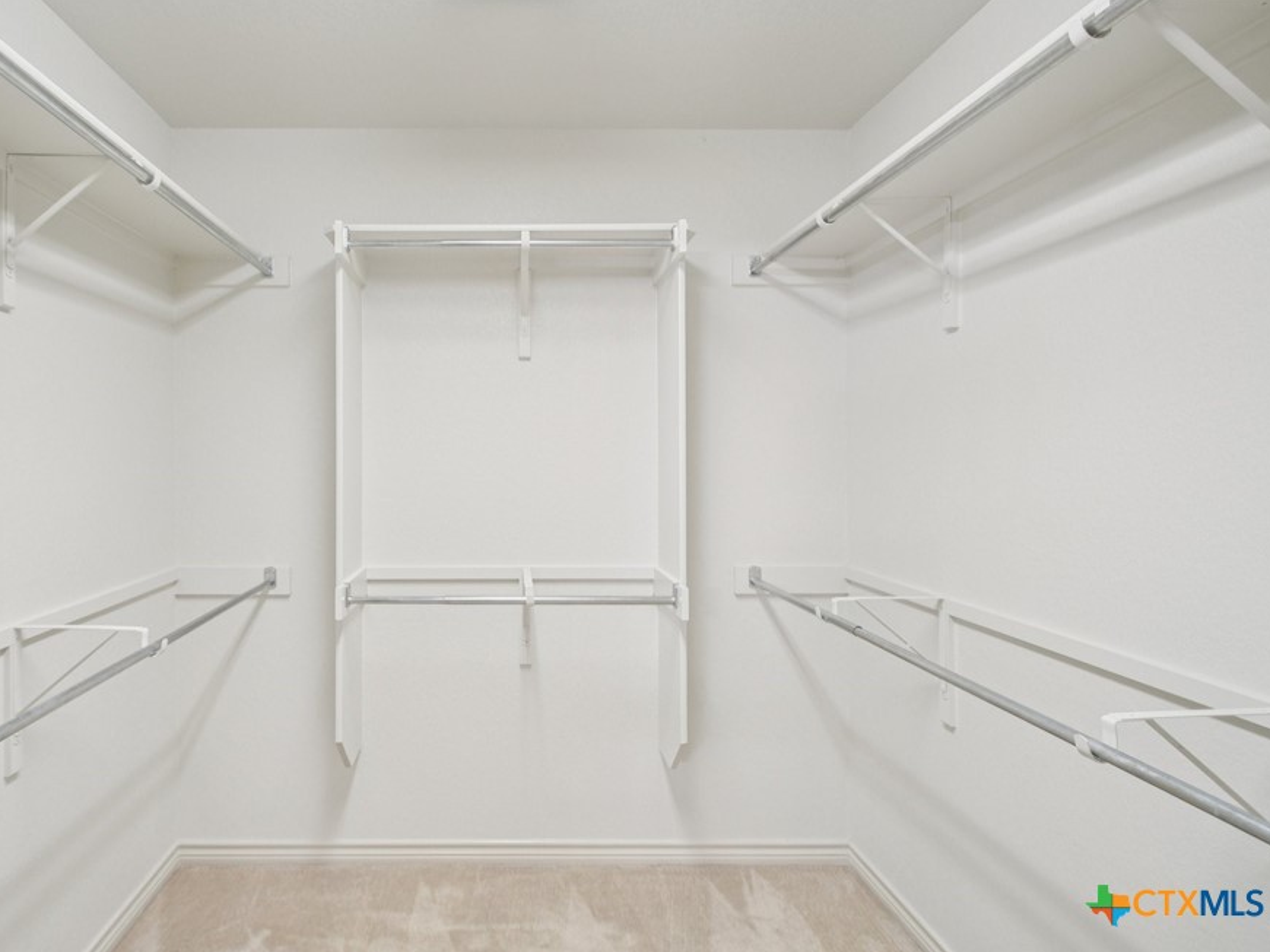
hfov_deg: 86.6
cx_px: 507
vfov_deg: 71.4
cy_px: 429
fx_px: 660
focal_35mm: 18
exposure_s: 1/13
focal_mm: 10
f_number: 8
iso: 400
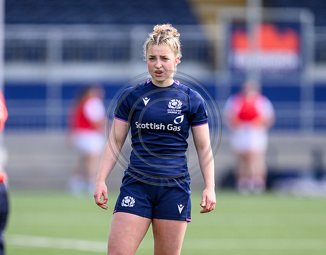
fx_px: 7943
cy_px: 143
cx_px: 163
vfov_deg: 1.8
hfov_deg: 2.4
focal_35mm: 830
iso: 500
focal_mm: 400
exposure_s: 1/3200
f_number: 3.2
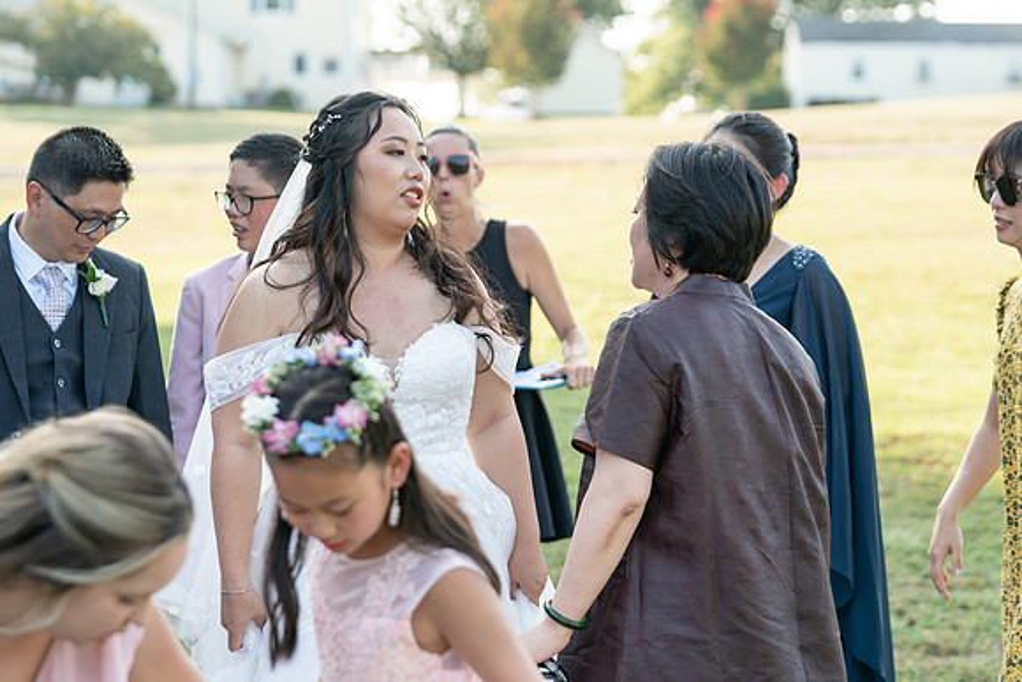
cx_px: 533
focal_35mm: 103
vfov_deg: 13.3
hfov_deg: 19.9
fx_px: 2914
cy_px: 356
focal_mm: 96
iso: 100
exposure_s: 1/160
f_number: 4
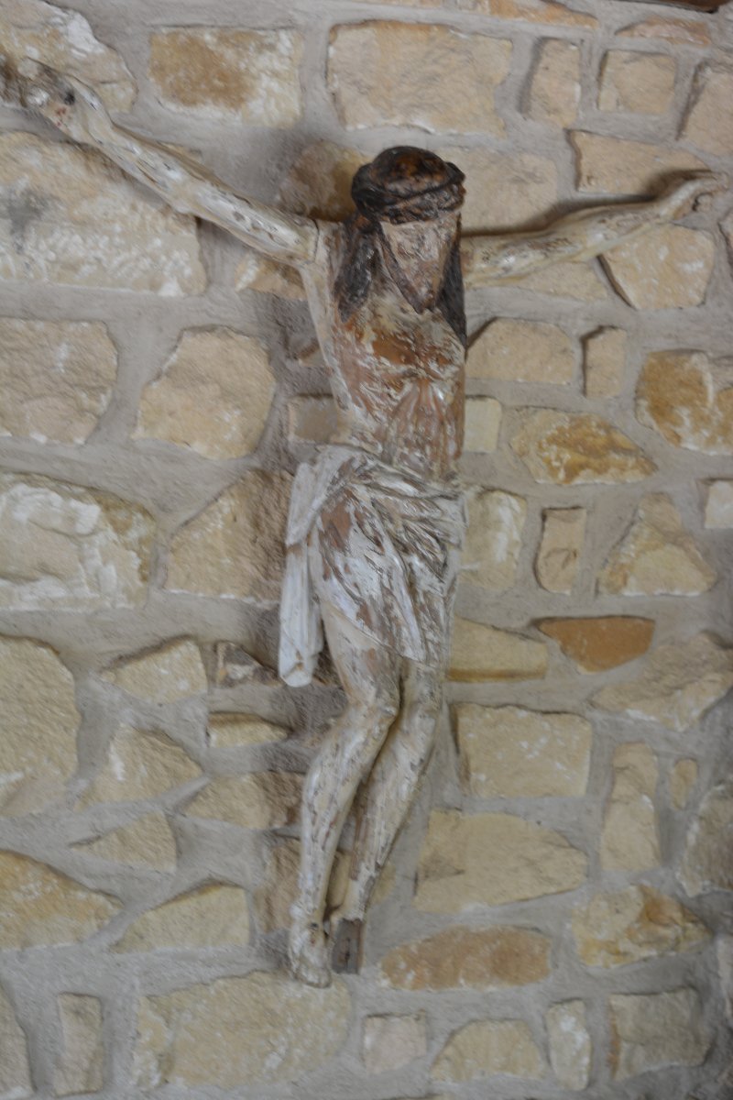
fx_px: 2290
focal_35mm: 75
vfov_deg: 27.0
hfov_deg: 18.2
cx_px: 366
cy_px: 550
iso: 100
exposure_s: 1/20
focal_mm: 50
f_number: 2.2
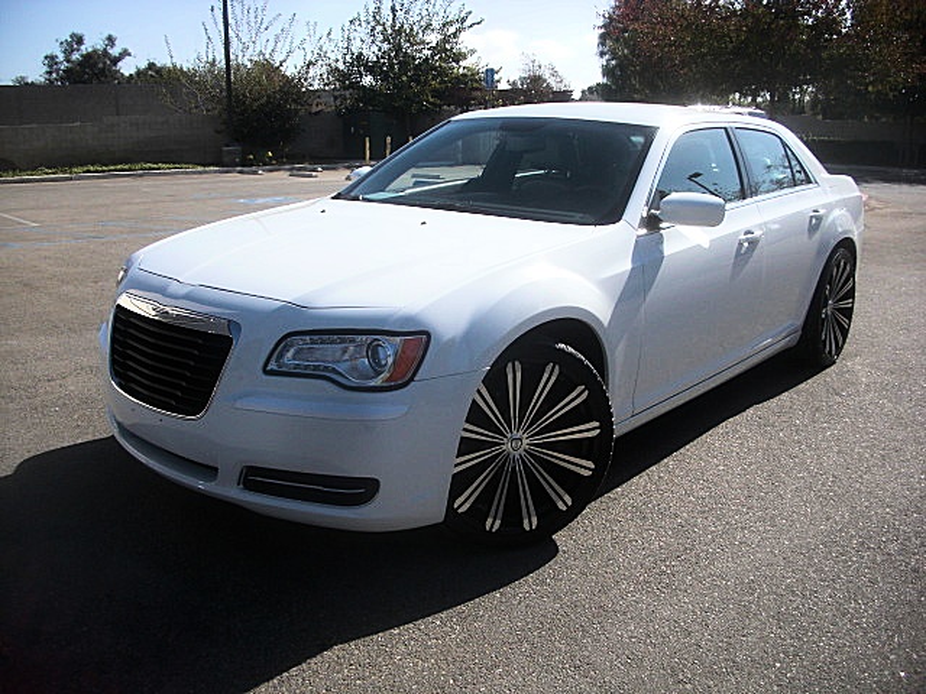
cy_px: 347
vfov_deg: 39.7
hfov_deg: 51.4
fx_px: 963
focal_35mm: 36
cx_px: 463
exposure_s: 1/1000
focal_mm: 6.3
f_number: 2.8
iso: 50
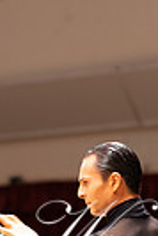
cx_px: -25
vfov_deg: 7.1
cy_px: 280
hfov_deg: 4.8
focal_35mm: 287
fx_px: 1884
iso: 1000
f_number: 2
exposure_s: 1/125
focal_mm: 85
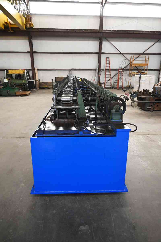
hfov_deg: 53.1
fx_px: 161
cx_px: 80
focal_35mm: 24
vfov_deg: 73.7
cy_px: 121
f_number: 3.5
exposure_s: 1/125
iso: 3200
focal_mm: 16
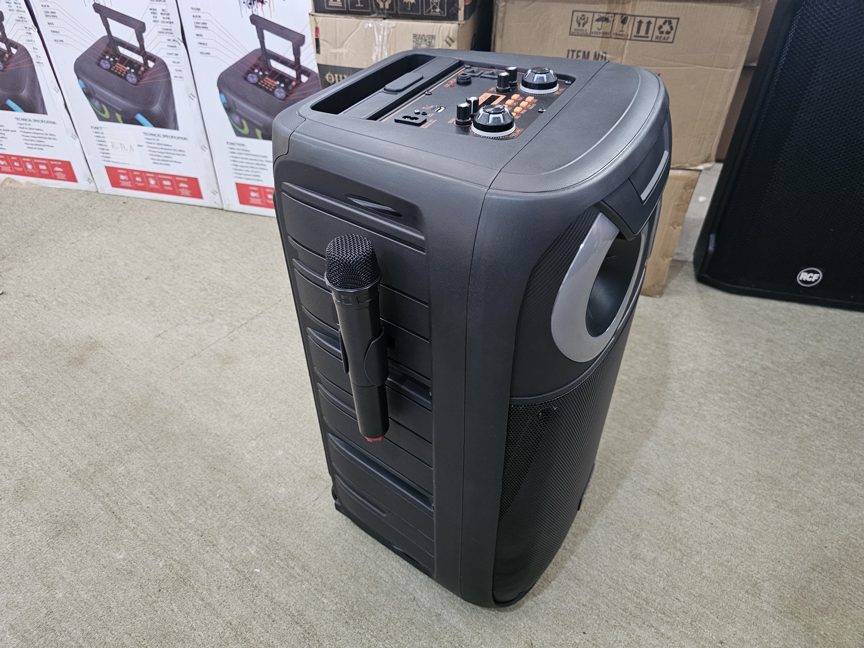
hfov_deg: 73.9
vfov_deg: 58.9
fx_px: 574
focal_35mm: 23
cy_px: 324
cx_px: 432
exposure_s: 1/25
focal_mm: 6.3
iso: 800
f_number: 1.7
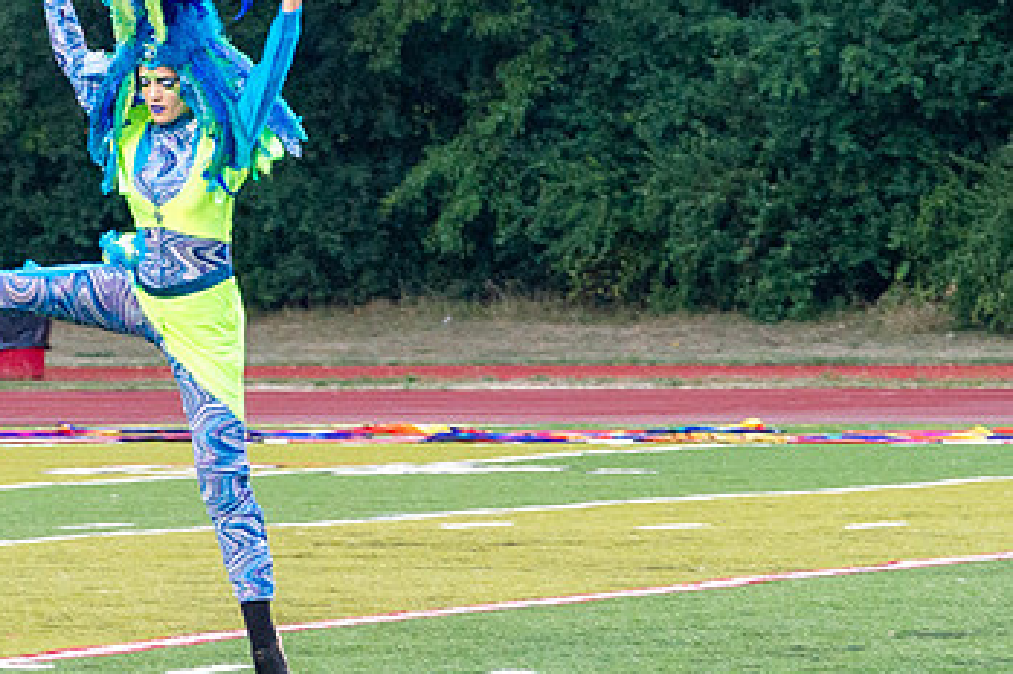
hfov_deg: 5.9
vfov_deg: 3.9
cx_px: 192
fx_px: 9839
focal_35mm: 350
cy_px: 194
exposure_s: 1/250
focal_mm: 120
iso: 2500
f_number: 8
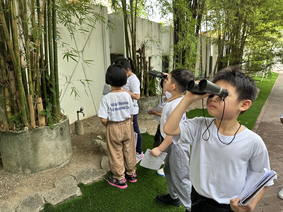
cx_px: 142
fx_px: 196
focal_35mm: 24
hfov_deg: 71.6
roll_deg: -2.6
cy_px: 106
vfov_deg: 56.8
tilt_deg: -13.9
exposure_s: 1/121
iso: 80
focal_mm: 6.86
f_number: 1.78
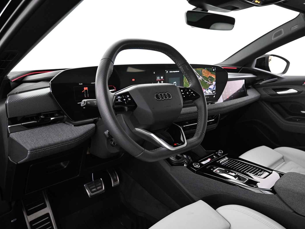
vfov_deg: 51.3
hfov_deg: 65.0
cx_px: 174
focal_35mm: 27
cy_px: 115
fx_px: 238
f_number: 3.5
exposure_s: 1/20
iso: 1600
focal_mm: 16
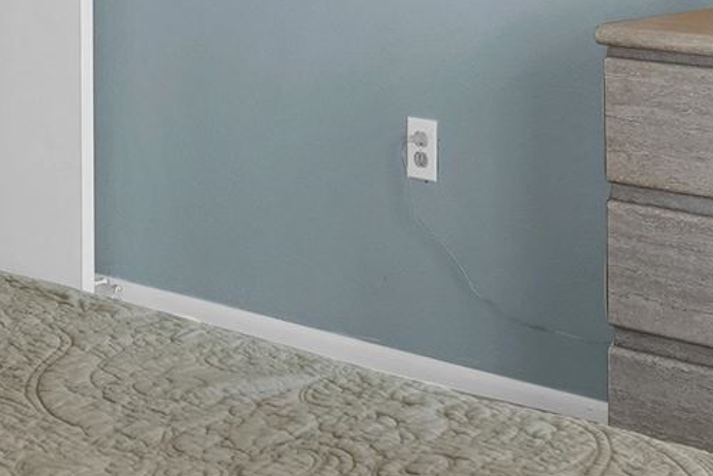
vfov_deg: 12.5
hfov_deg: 19.0
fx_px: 2081
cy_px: -215
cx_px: 44
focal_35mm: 105
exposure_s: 1/15
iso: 100
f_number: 8
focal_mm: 17
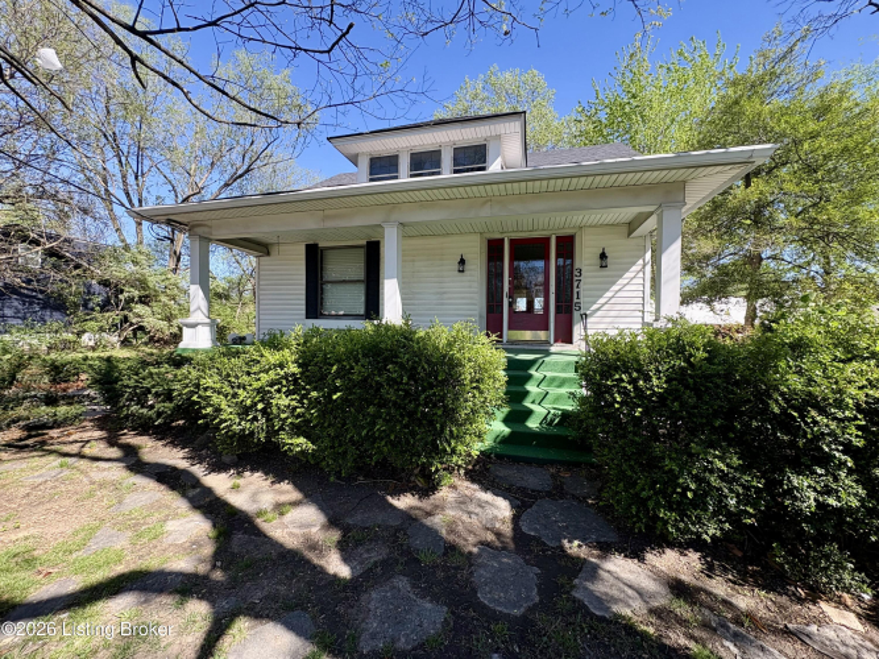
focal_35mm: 14
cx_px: 440
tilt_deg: -0.4
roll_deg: +0.4
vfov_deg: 85.7
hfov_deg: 102.1
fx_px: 355
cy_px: 330
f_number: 2.2
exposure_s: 1/425
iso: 64
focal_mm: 2.22
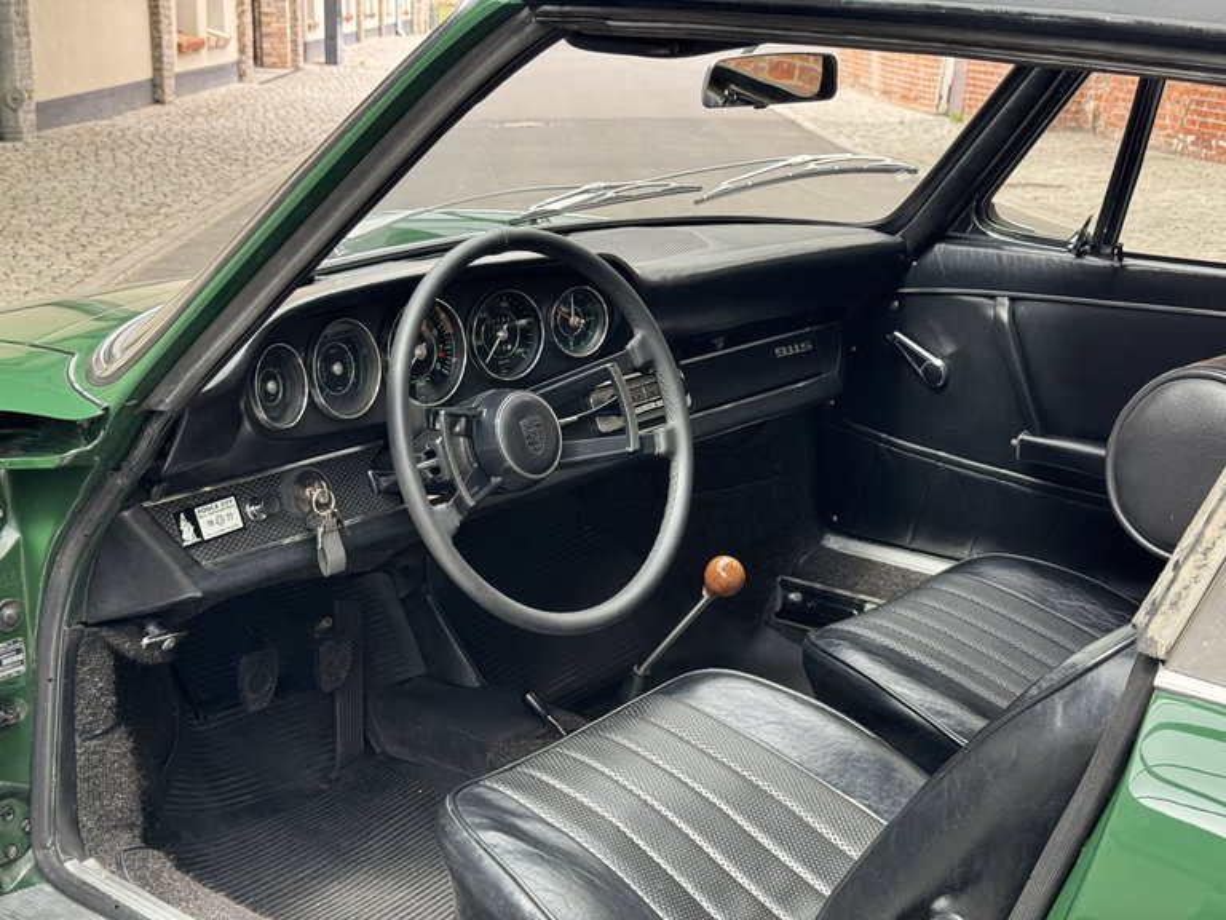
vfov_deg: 30.3
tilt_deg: -14.3
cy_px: 460
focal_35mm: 48
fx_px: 1700
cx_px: 613
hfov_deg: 39.7
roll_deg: -1.4
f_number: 1.78
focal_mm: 6.76
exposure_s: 1/140
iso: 80
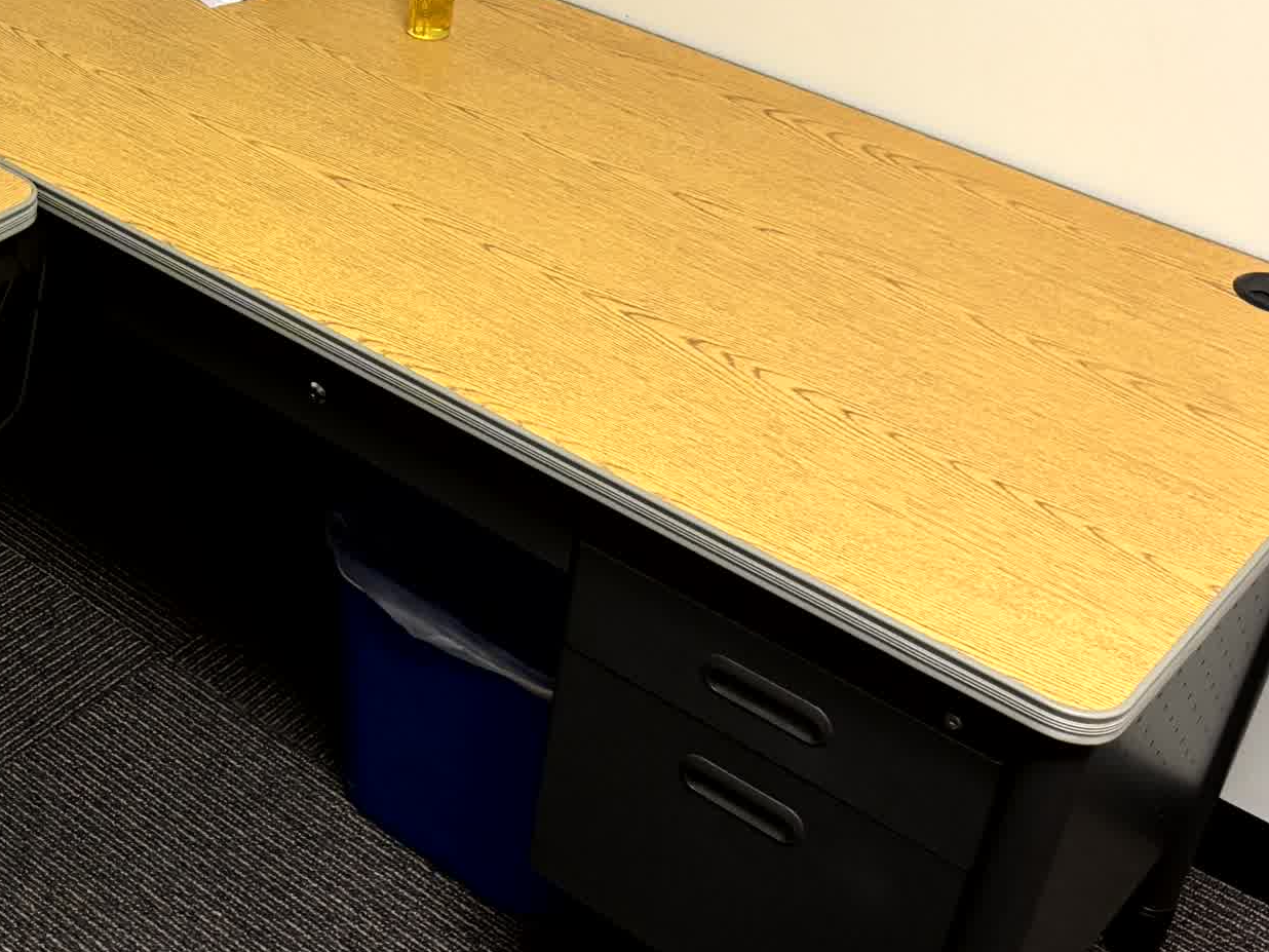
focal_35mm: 59
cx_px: 130
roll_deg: -1.3
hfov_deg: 31.2
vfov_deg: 24.7
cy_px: 333
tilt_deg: -33.3
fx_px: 2163
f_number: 1.6
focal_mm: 5.96
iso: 500
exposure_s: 1/60
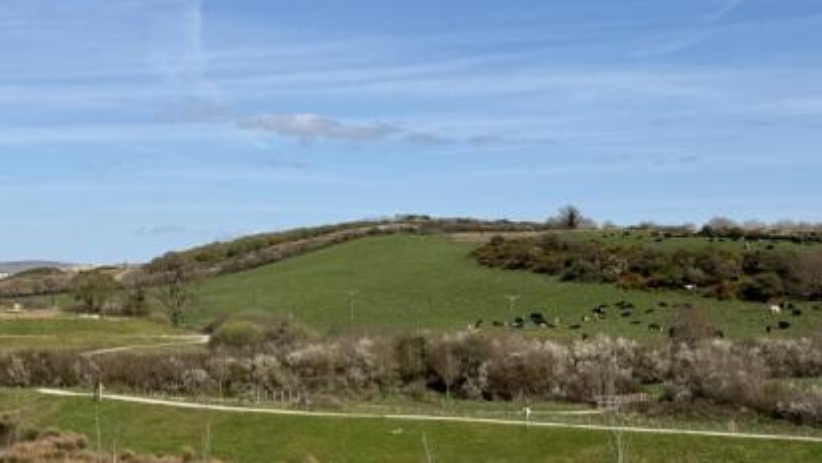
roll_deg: -0.3
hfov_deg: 28.3
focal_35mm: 74
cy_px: 262
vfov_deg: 16.3
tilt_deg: +1.3
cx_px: 256
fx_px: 1613
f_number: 1.78
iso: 64
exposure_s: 1/7874
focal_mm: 6.76
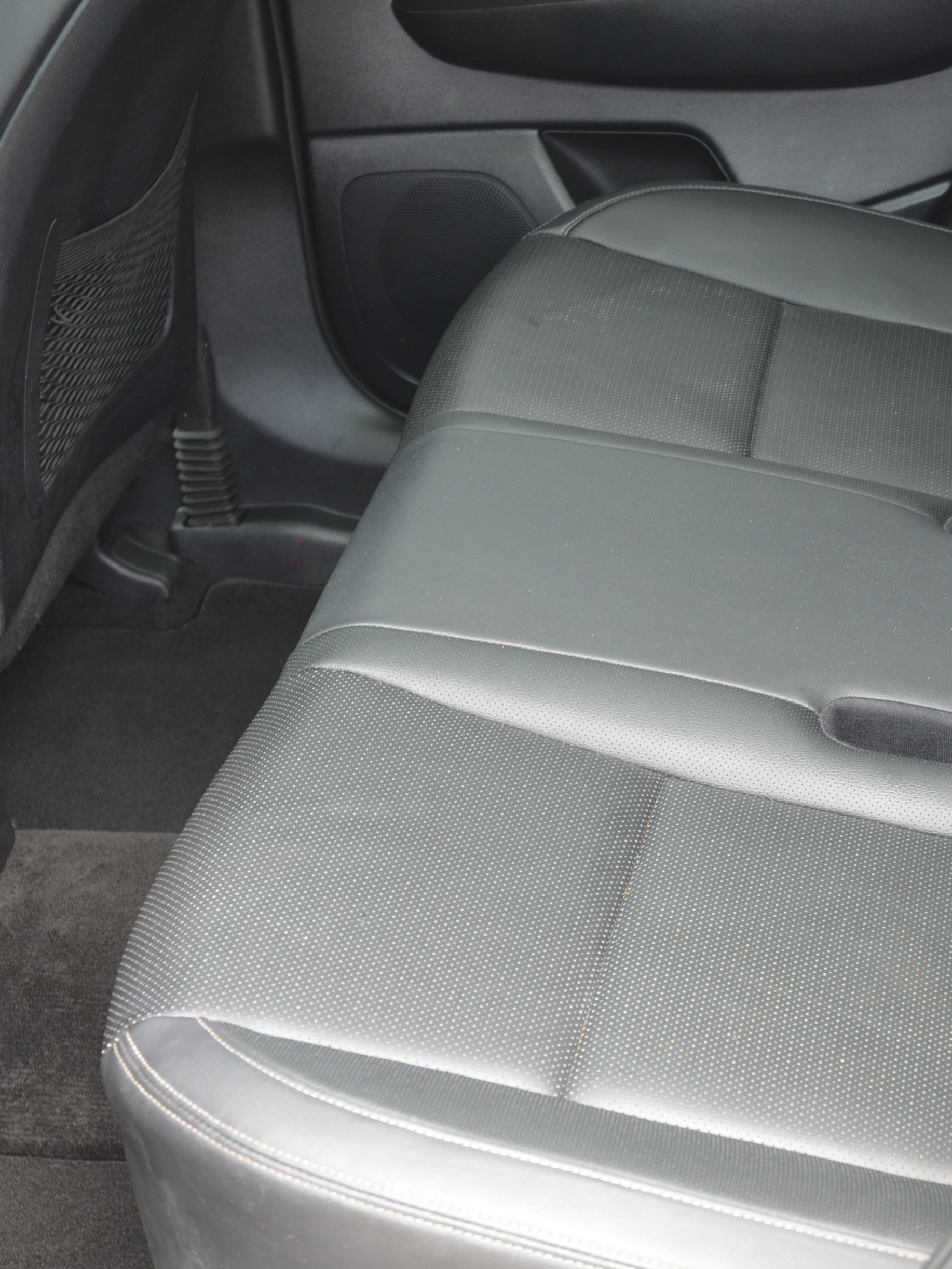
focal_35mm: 87
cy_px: 634
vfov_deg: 22.5
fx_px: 3191
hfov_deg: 17.0
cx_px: 577
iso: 400
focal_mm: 40
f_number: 4.2
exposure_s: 1/60
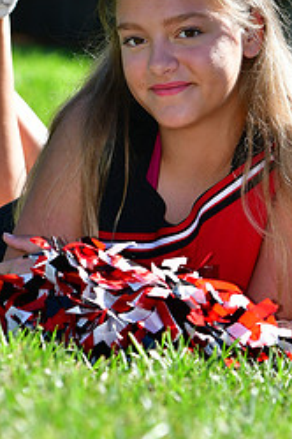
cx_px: 110
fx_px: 4757
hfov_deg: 3.5
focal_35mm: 391
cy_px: -58
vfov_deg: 5.3
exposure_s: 1/1250
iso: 400
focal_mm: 112
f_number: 4.5
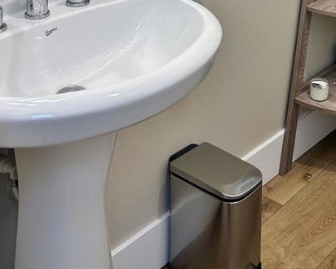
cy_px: -147
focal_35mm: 63
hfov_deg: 29.3
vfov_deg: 20.4
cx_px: 272
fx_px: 627
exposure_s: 1/120
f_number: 1.5
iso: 80
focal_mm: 5.7
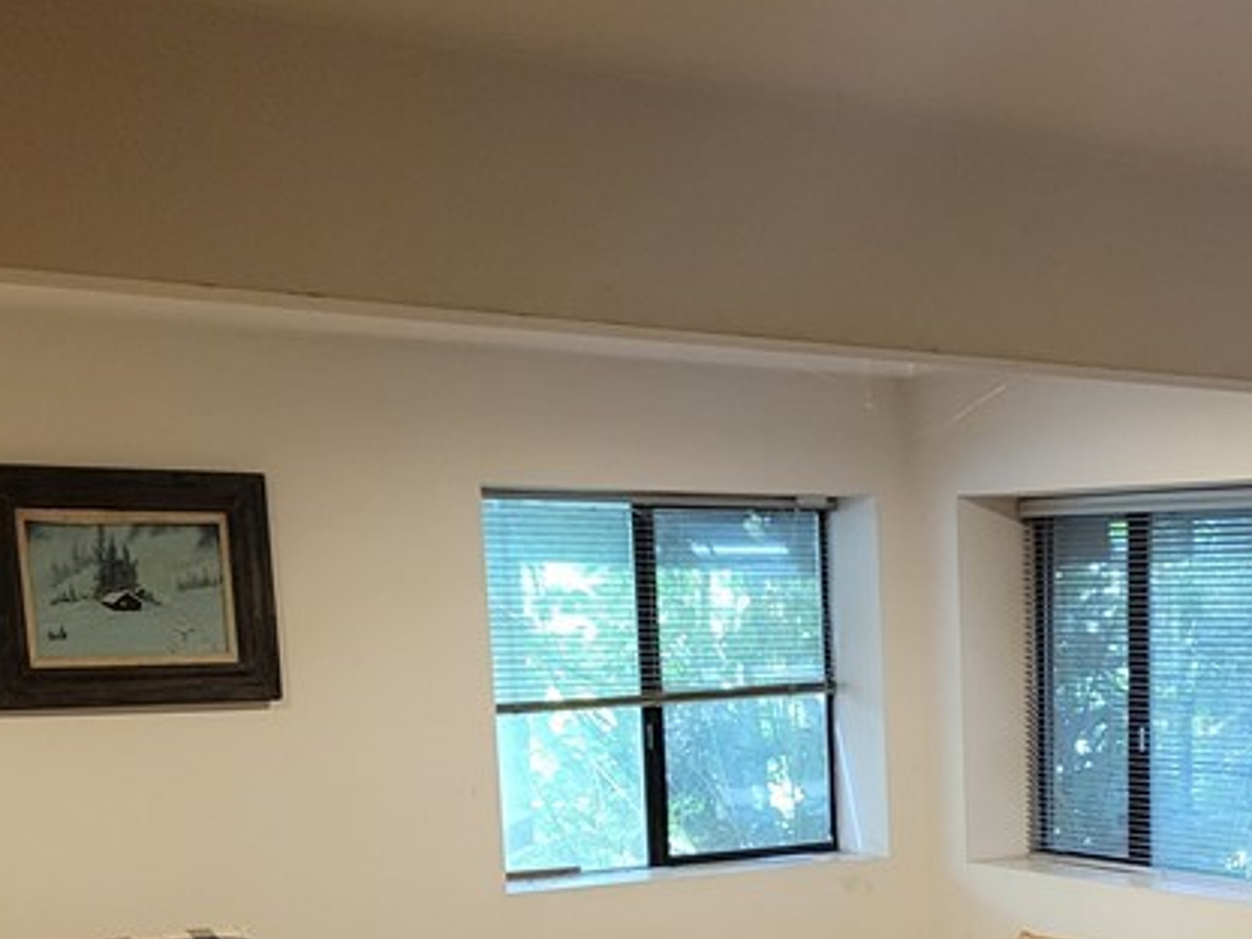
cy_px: 945
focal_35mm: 64
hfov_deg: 28.7
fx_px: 2315
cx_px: 1198
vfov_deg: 22.1
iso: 640
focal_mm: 5.4
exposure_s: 1/39
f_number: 1.8
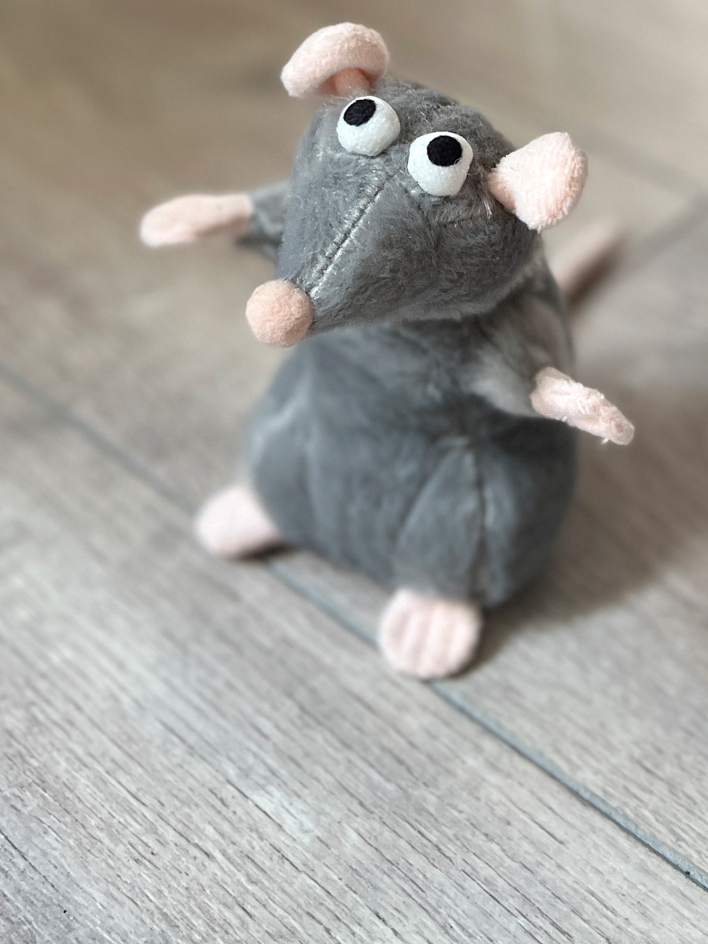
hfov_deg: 23.8
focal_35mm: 61
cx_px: 503
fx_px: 1664
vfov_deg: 29.5
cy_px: -3
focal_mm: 5.7
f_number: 1.5
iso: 200
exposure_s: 1/50
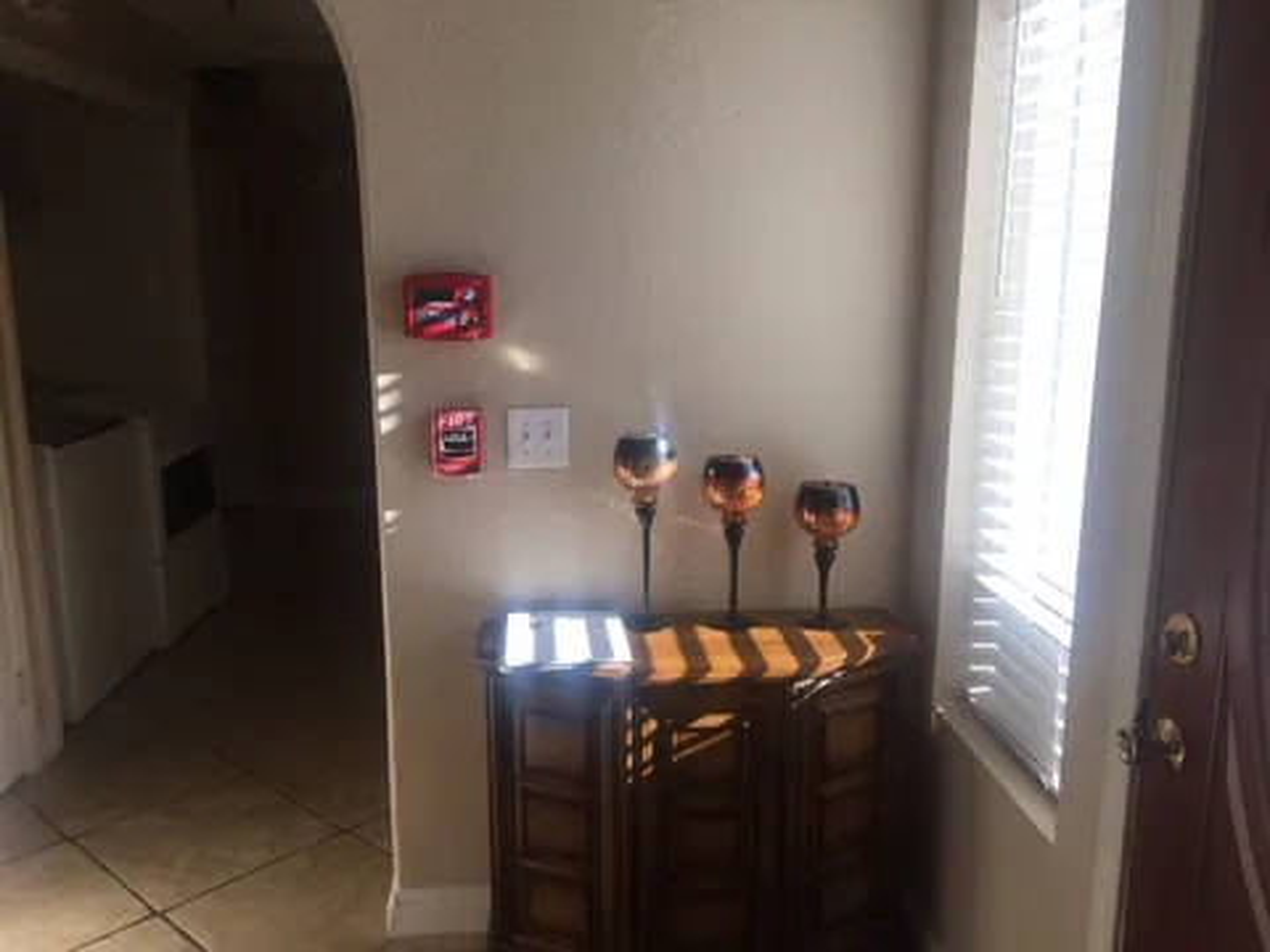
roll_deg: +0.2
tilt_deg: -10.5
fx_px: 1064
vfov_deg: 48.2
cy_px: 476
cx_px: 635
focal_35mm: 29
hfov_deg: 61.7
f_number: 2.2
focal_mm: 4.2
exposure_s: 1/197
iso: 25
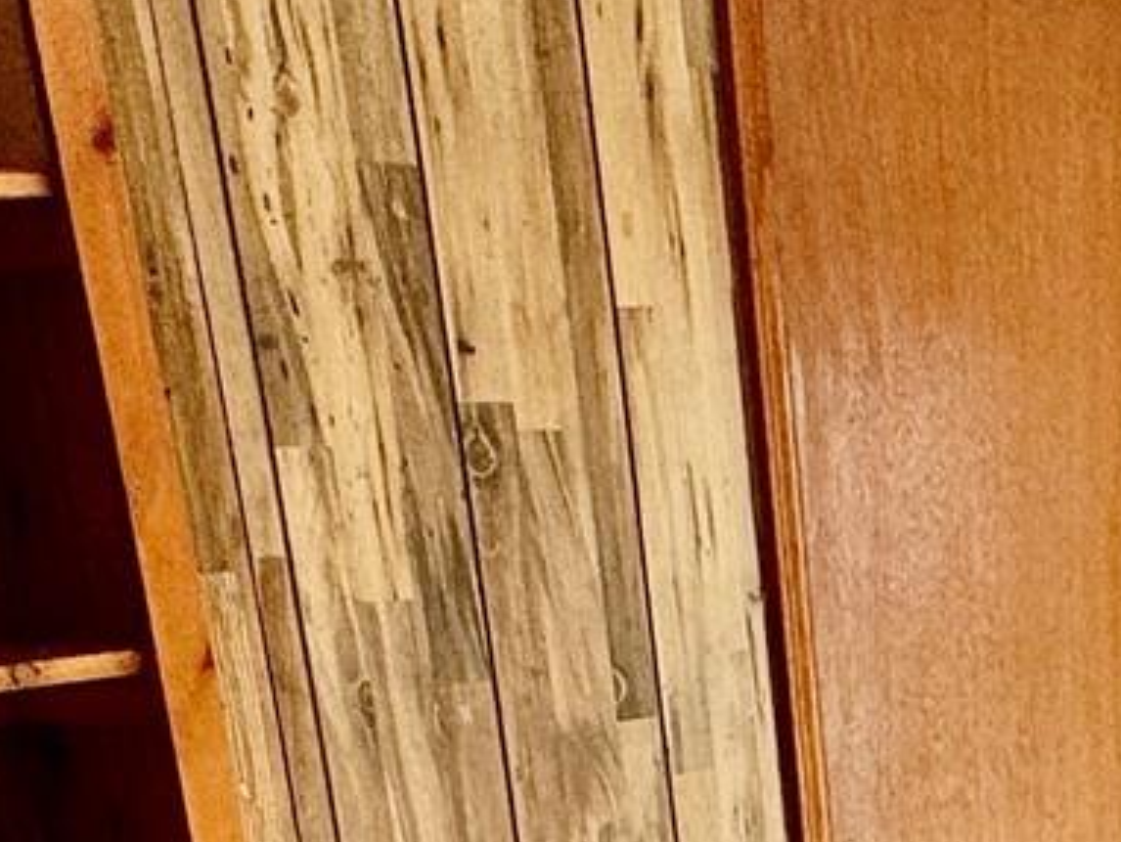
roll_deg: +0.9
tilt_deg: -23.3
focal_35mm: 75
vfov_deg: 16.9
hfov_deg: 23.7
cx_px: 1344
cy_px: 1429
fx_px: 2430
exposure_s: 1/99
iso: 80
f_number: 2.2
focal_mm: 2.22
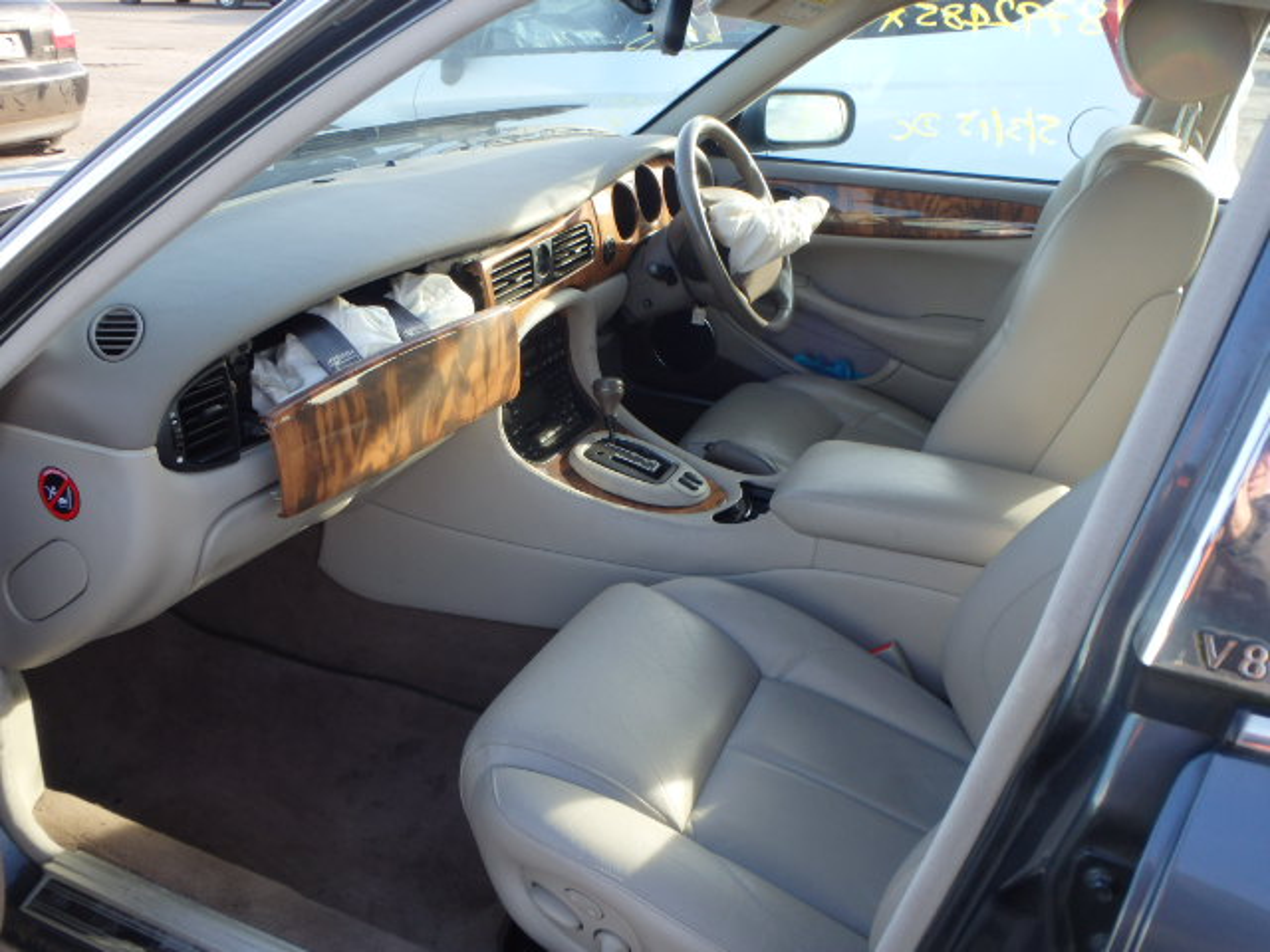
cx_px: 635
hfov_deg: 63.4
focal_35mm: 28
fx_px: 1027
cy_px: 476
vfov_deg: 49.7
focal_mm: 5
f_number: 3.9
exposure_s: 1/80
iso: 125
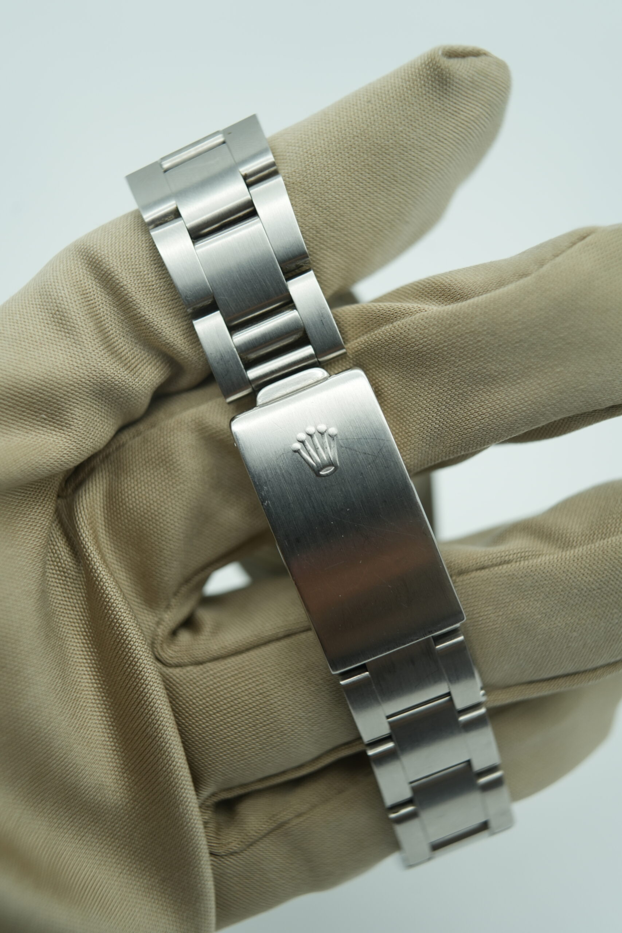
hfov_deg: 37.9
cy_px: 466
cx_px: 311
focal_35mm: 35
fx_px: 907
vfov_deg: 54.4
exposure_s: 1/250
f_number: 5
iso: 400
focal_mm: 35
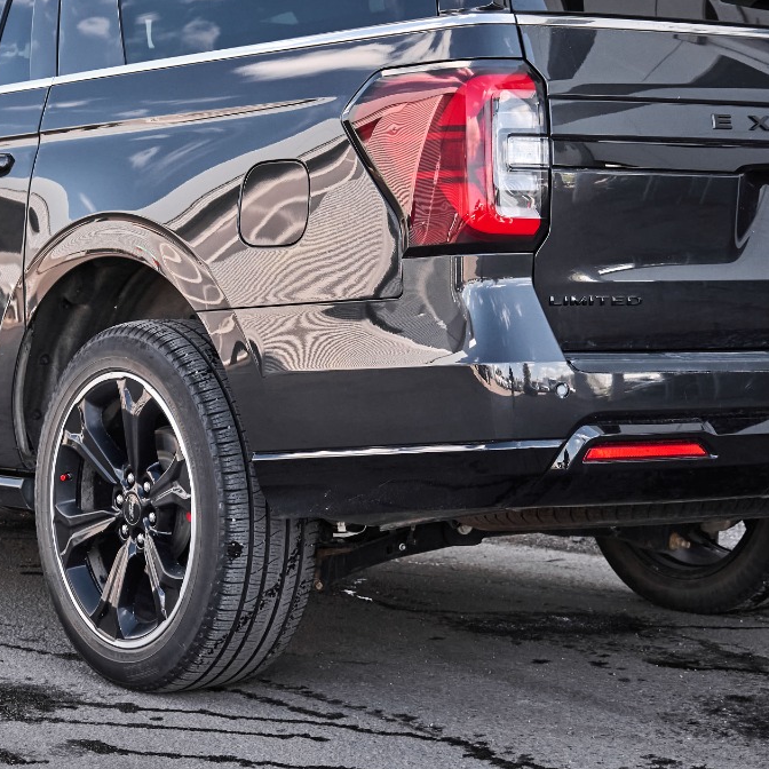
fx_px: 2287
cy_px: 235
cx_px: 296
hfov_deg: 19.1
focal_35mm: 91
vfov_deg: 19.0
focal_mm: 45
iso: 1250
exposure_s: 1/800
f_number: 5
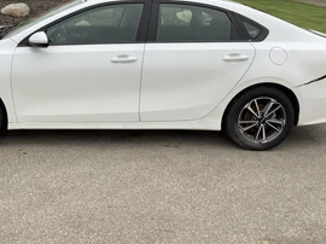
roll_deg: -2.5
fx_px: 433
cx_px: 106
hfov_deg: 40.7
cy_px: 92
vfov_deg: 31.3
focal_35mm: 46
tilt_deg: -15.2
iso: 25
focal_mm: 3.3
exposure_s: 1/278
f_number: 2.4
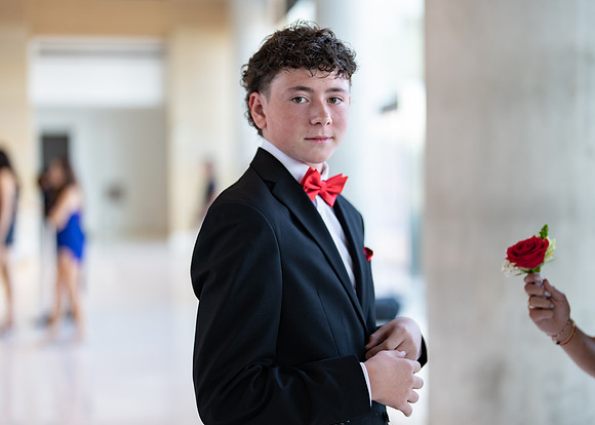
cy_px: 202
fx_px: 977
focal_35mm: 58
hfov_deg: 33.9
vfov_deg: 24.5
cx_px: 309
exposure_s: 1/400
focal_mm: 50
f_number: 1.2
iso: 100
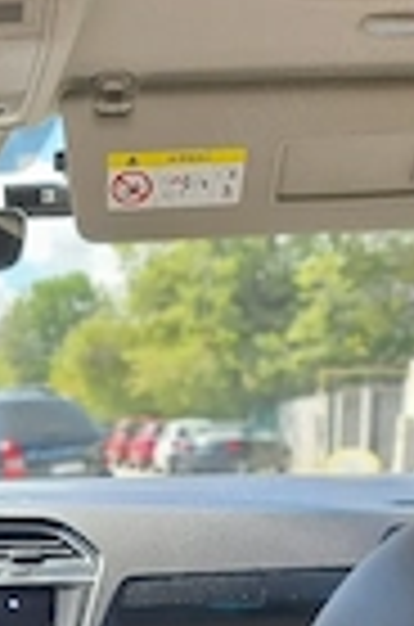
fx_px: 1248
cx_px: 40
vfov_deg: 24.1
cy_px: 847
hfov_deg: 18.5
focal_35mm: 72
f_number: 1.8
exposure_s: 1/100
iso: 50
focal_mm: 6.7
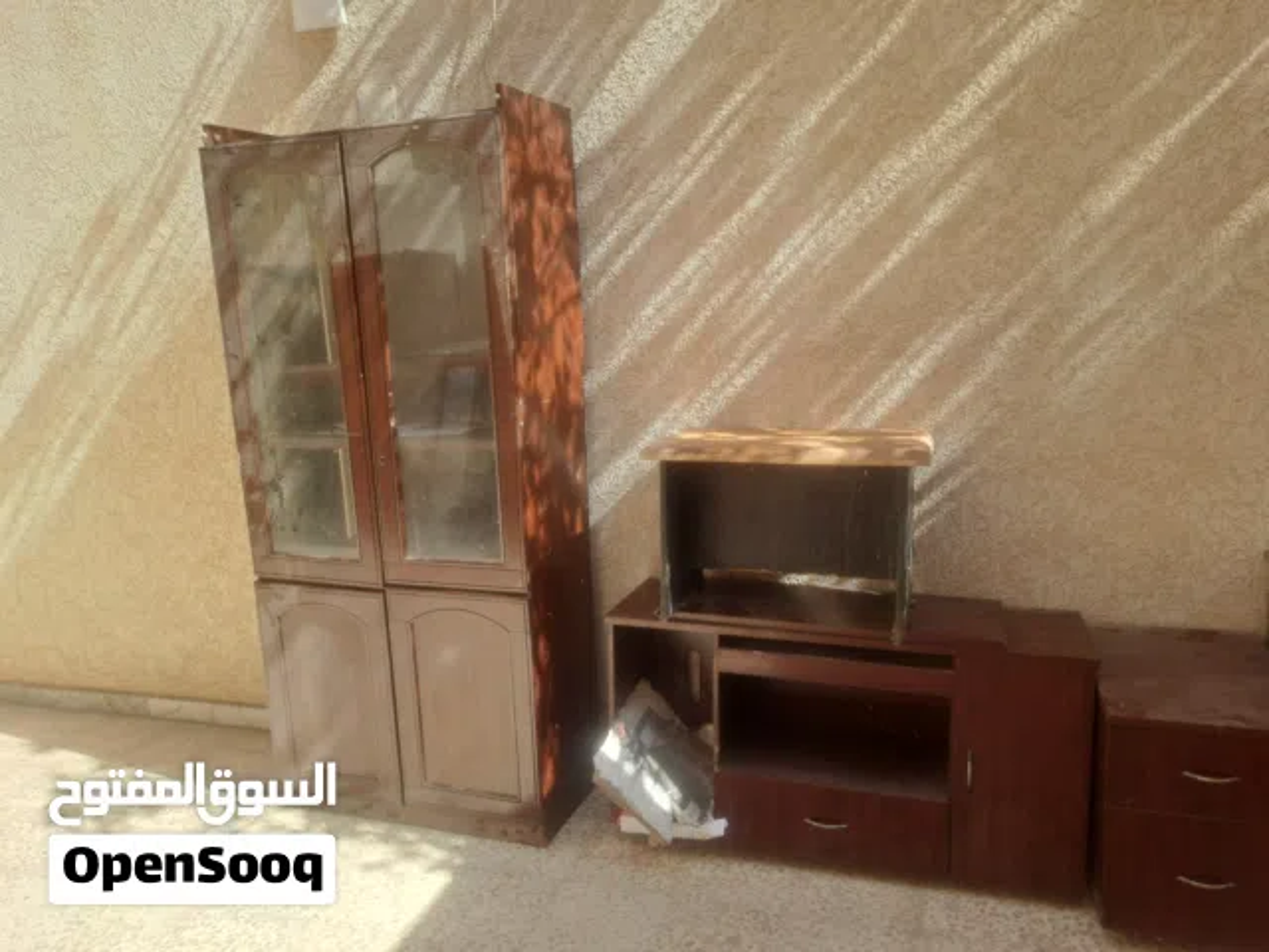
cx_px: 634
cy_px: 476
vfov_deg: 54.9
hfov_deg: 69.4
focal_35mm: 25
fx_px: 916
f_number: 1.8
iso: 32
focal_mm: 4.65
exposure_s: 1/503
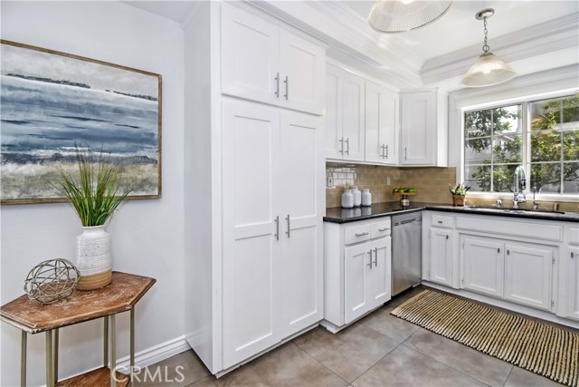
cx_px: 290
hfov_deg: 100.4
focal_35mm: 15
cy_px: 194
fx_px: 241
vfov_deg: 77.4
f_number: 8
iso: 1000
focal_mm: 10
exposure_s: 1/250
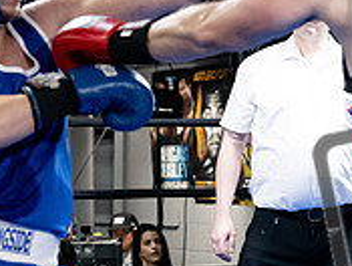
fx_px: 1620
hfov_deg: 12.3
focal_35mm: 159
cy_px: 168
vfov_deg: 9.4
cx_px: 318
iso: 6400
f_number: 2.8
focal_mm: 50
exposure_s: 1/1000
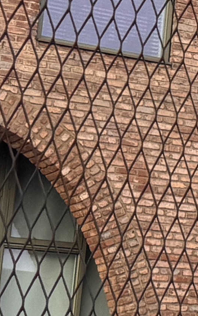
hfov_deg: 5.8
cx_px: 939
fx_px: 1502
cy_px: 34
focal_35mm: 174
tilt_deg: +14.7
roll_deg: +3.4
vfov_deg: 12.0
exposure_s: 1/1311
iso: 80
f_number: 1.78
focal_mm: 6.76
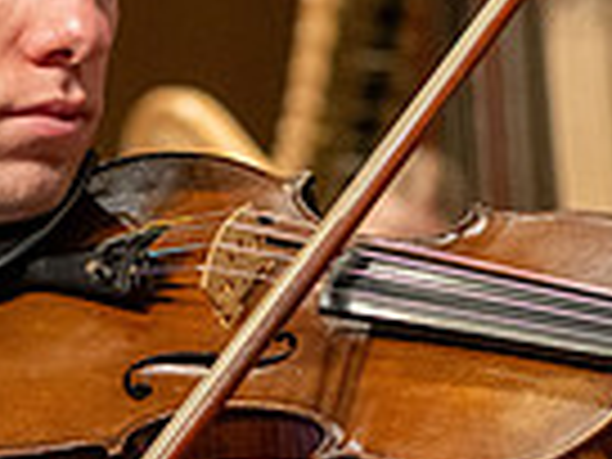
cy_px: 250
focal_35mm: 205
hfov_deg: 9.6
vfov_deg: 7.2
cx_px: 202
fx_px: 3624
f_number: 2.8
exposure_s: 1/800
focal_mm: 50
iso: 3200
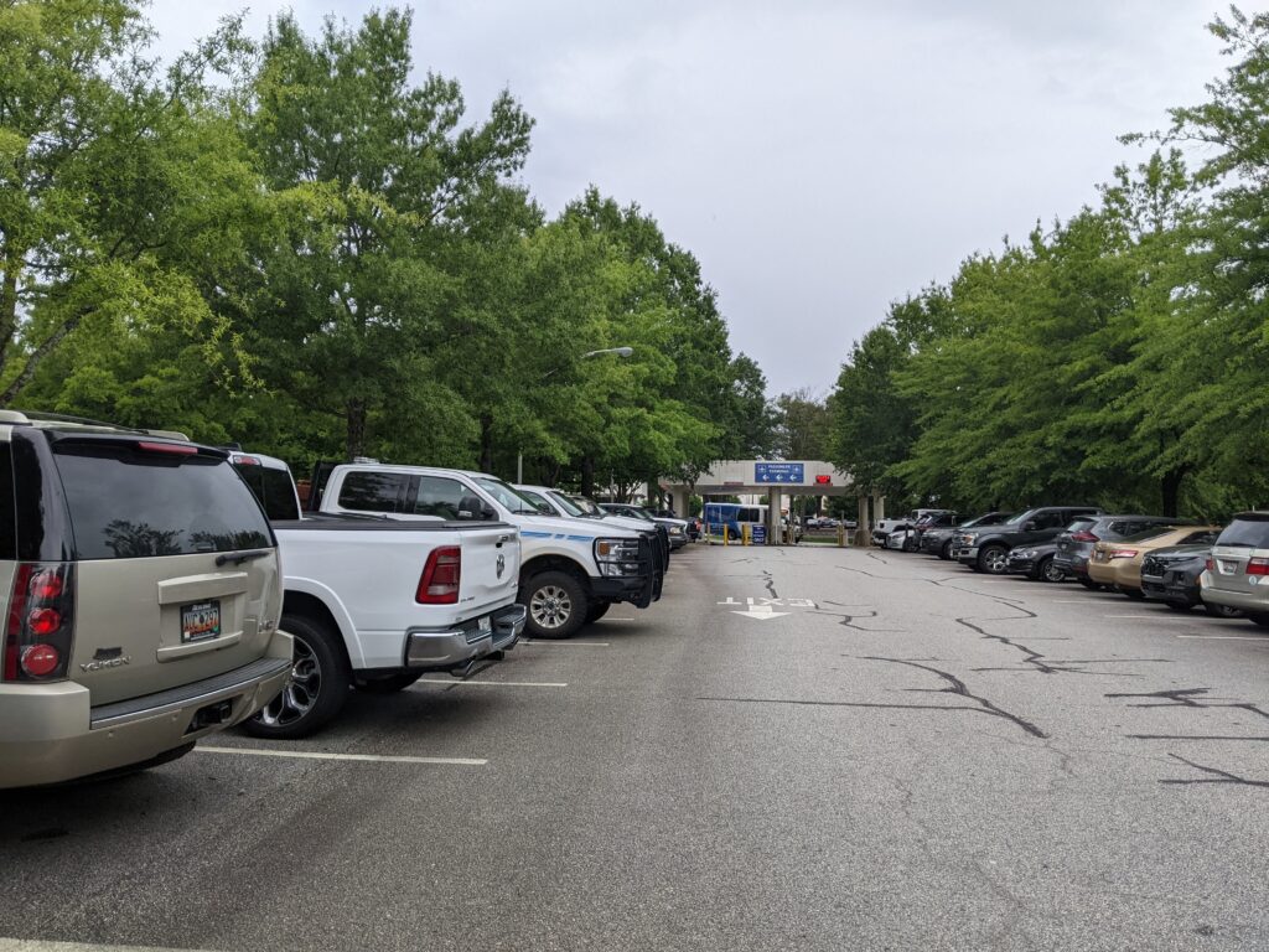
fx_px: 990
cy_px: 476
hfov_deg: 65.3
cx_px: 634
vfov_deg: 51.4
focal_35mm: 27
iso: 56
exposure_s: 1/1466
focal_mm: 4.44
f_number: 1.8
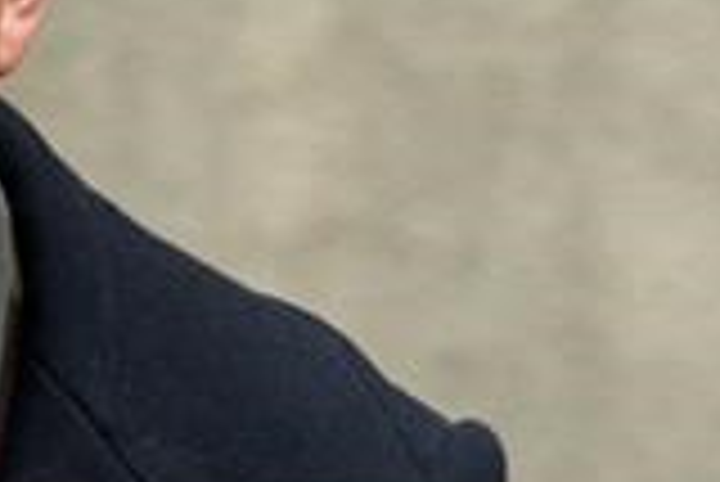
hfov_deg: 4.5
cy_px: 507
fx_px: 9088
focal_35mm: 454
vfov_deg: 3.0
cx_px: 189
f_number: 4
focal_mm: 112
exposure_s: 1/250
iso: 3200
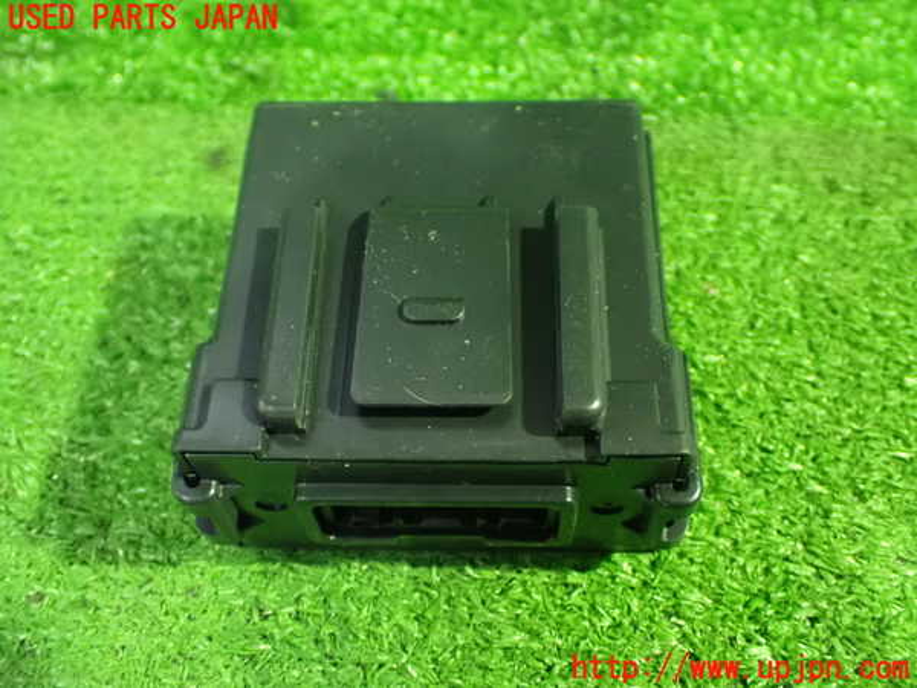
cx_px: 458
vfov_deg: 37.7
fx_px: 1007
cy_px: 344
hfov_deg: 49.0
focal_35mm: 38
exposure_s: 1/25
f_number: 2.7
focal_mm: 6.83
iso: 1600
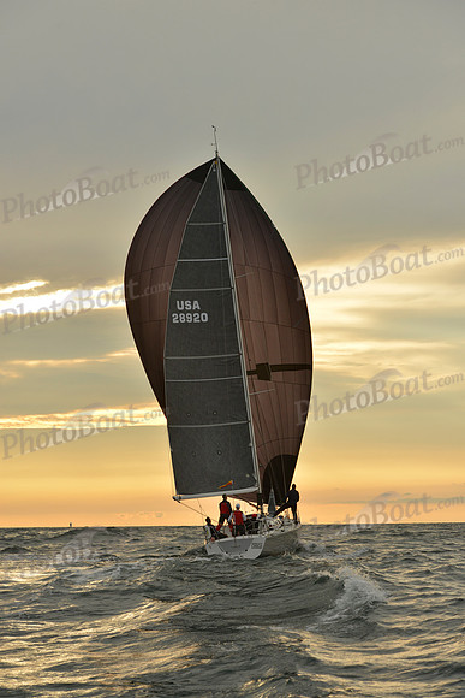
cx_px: 232
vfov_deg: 27.0
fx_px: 1452
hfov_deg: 18.2
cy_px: 349
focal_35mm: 75
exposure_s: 1/500
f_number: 8
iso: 400
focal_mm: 75
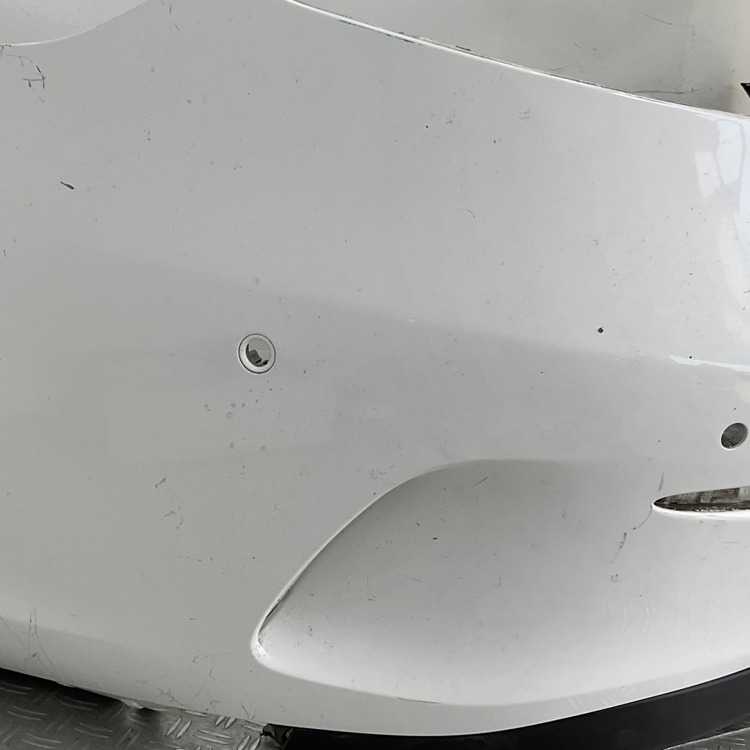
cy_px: 445
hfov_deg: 34.0
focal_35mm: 50
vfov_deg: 33.9
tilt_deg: -19.1
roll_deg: -5.2
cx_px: 336
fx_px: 1226
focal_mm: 3
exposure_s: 1/312
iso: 16
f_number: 1.8
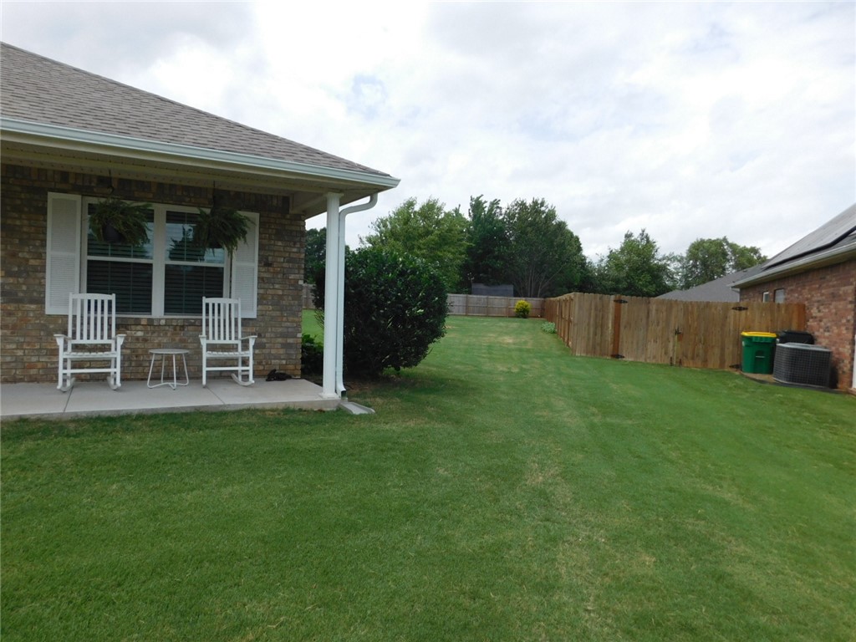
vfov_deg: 58.9
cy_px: 321
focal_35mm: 23
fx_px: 569
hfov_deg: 73.9
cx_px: 428
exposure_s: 1/400
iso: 125
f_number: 6
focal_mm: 4
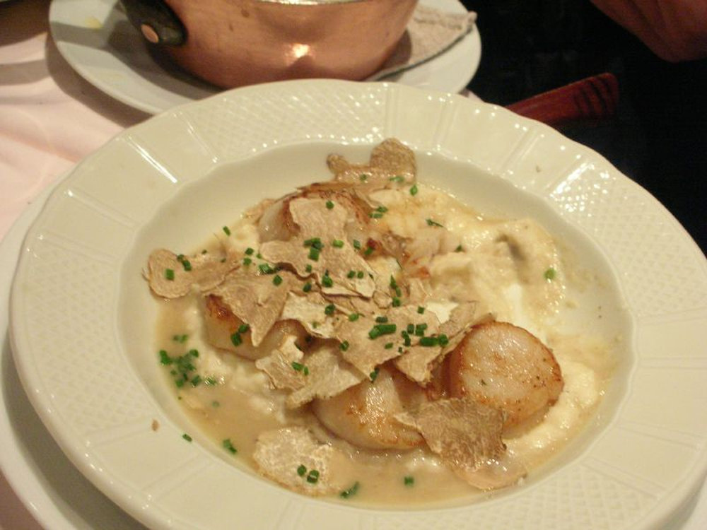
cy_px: 265
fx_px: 1082
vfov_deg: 27.5
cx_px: 354
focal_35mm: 53
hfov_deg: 36.2
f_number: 3.7
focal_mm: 8.8
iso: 400
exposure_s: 1/10.2
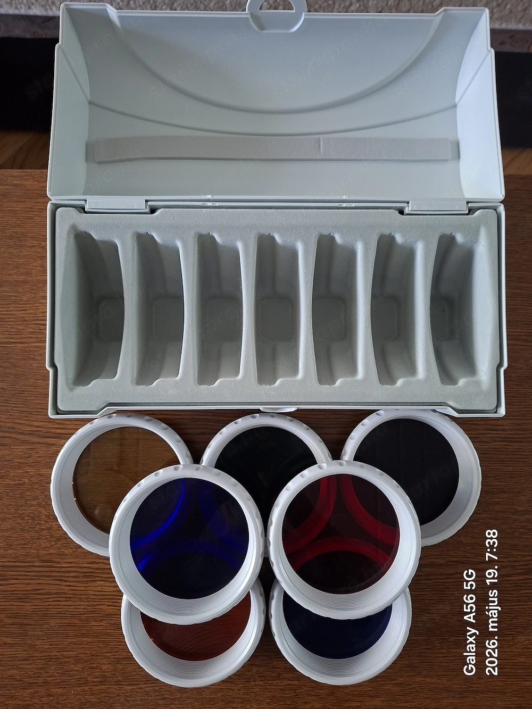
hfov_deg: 58.9
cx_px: 266
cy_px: 354
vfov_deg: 73.9
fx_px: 471
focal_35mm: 23
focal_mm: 5.54
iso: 320
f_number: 1.8
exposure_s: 1/33
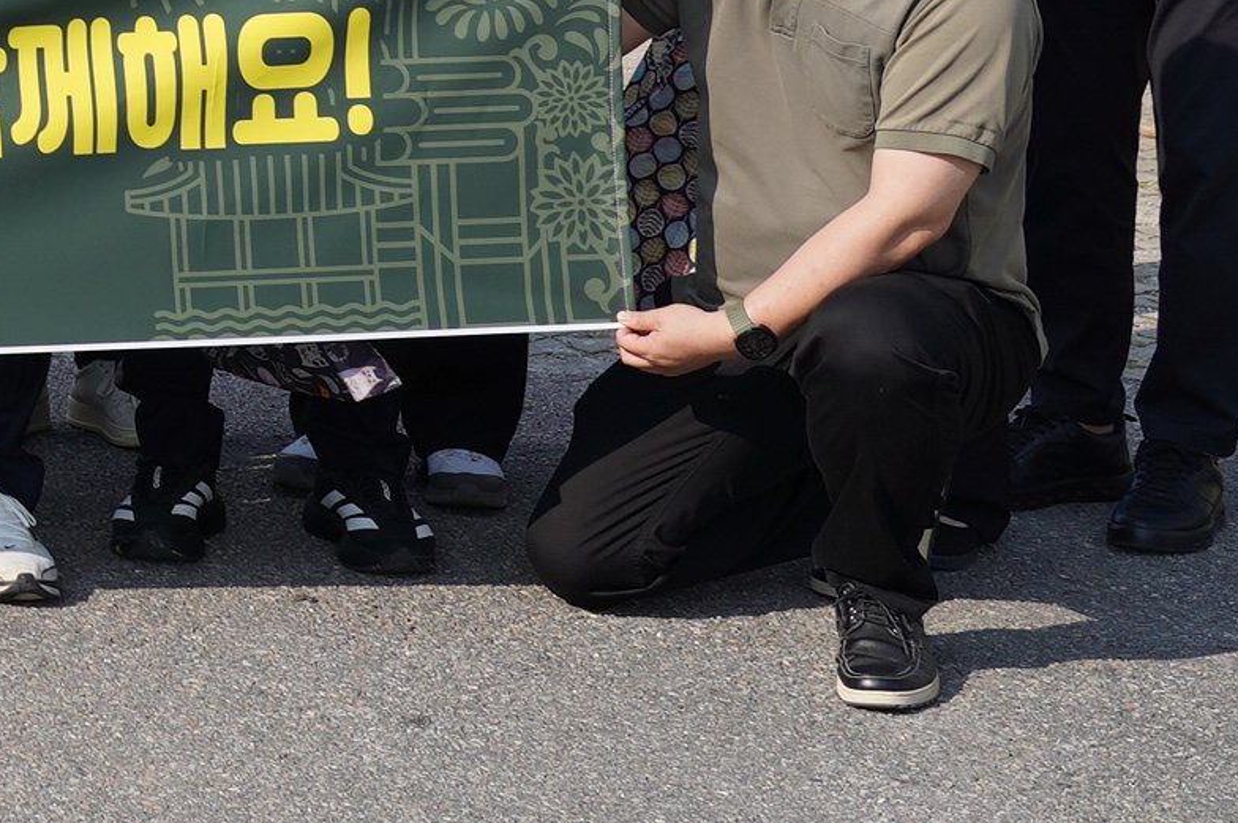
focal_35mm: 119
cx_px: -979
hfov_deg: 15.0
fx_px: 4088
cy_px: -431
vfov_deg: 11.0
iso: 160
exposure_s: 1/800
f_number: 5.6
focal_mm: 31
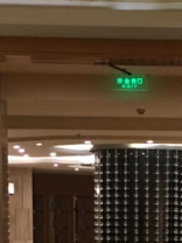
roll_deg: +0.0
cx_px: 202
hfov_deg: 10.3
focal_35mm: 143
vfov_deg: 13.1
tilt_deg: -7.3
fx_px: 1002
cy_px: 349
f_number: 2.2
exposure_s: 1/8
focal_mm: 4.15
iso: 100
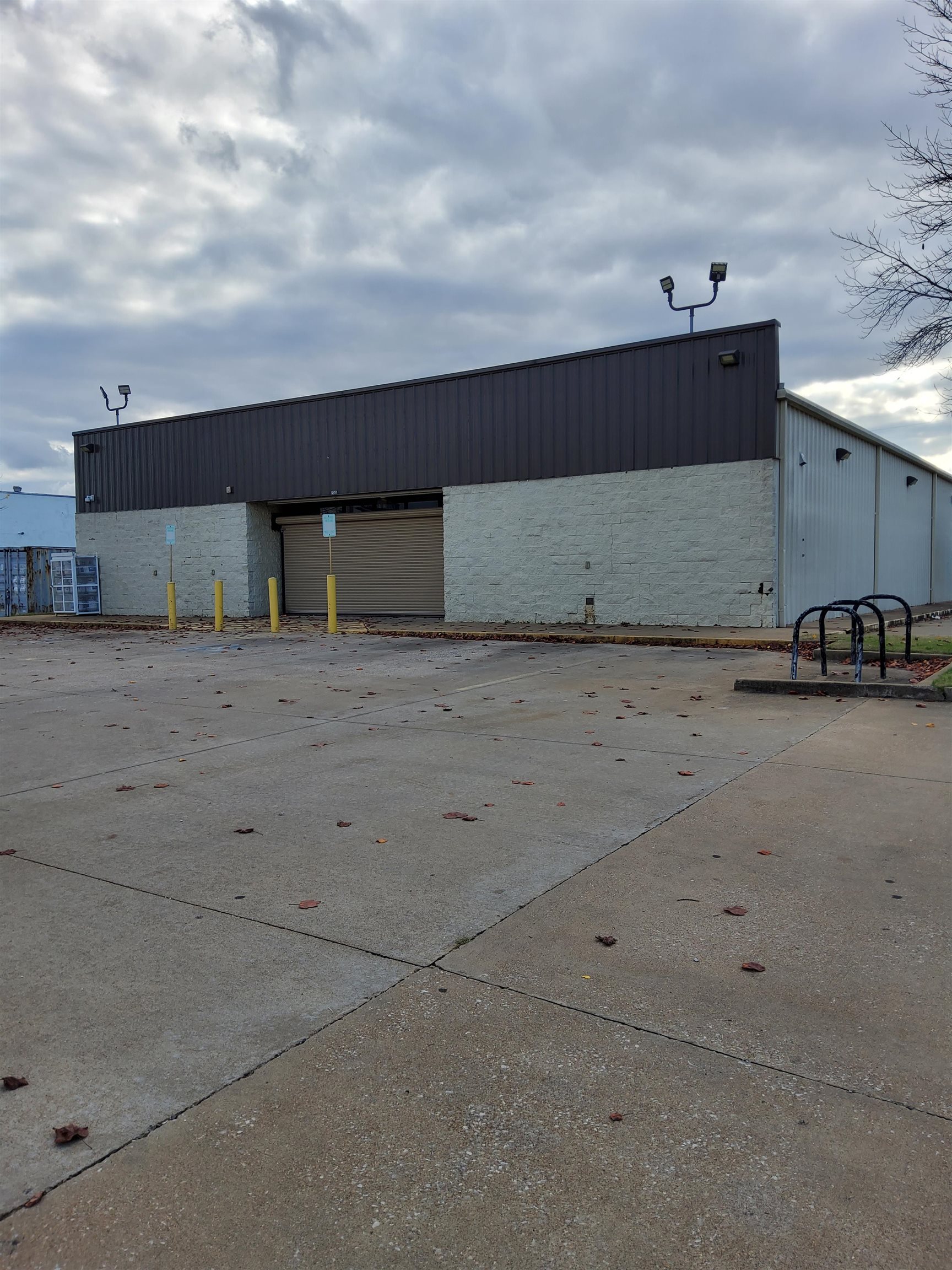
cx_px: 476
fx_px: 953
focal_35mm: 26
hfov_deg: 53.1
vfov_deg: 67.3
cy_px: 635
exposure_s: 1/614
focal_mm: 3.08
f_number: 2
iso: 50
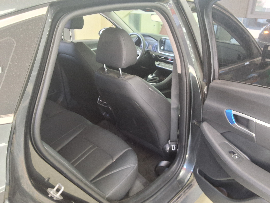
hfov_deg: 63.4
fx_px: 218
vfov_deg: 49.7
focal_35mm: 28
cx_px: 135
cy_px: 102
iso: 100
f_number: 1.9
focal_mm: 2.91
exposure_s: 1/40
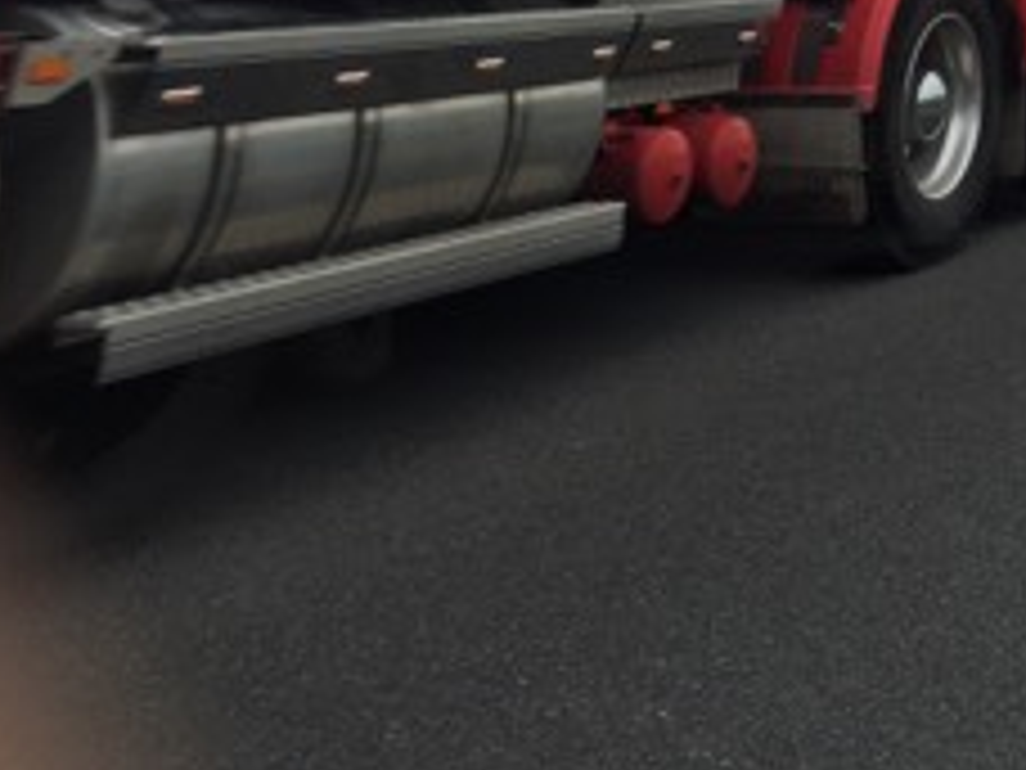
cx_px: 972
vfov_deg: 21.4
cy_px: -27
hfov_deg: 28.0
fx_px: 1956
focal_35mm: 66
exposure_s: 1/1130
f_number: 2.2
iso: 32
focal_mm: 4.15
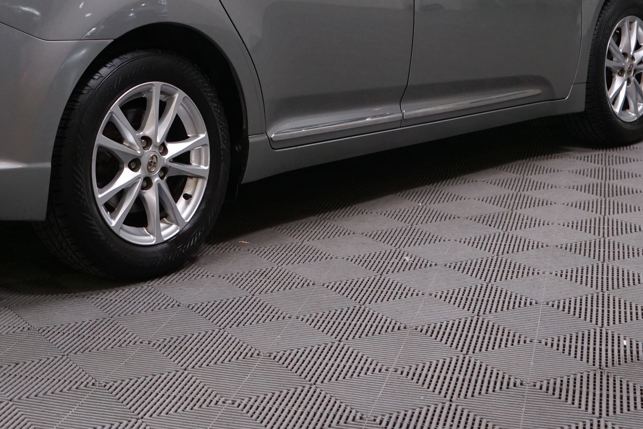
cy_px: -20
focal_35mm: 69
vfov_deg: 19.1
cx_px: 145
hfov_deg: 28.7
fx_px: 1232
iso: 1600
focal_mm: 31
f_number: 4.5
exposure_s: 1/160
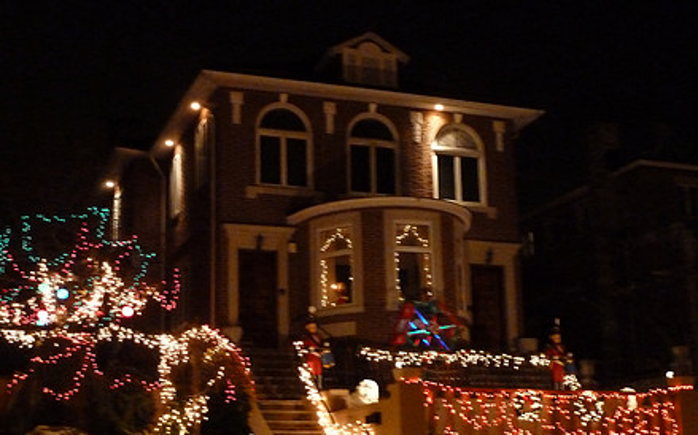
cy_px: 320
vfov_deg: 22.9
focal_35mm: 56
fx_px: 1065
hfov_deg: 36.1
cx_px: 258
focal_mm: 6.5
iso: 800
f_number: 3.6
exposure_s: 1/8
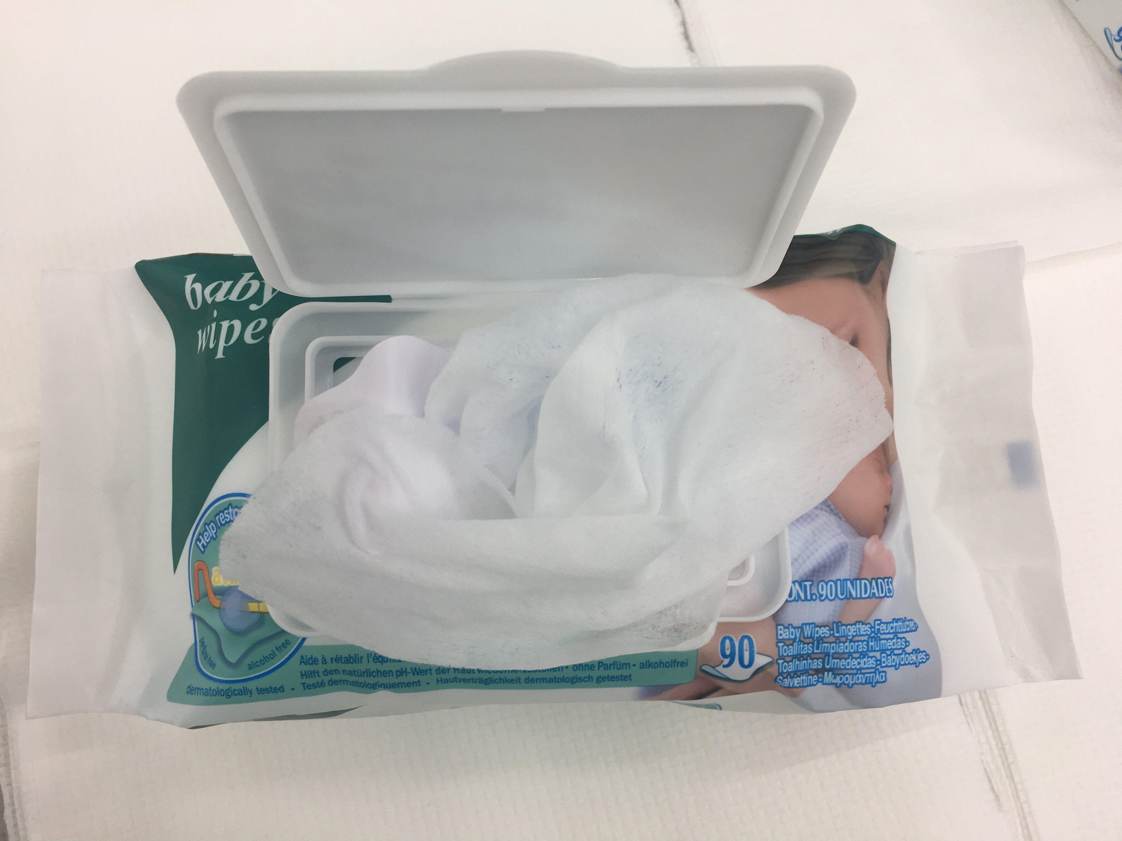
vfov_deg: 48.2
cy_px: 420
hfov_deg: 61.7
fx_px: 940
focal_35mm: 29
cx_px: 561
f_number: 2.2
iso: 25
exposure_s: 1/50
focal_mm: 4.15
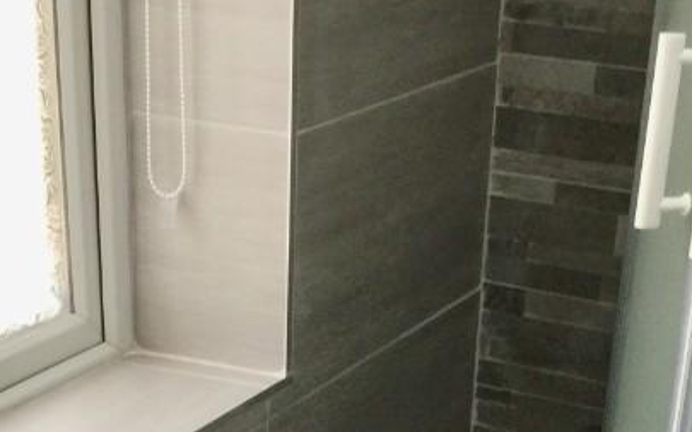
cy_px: 557
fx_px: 1565
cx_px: 328
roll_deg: -2.6
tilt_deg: -26.9
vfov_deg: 15.0
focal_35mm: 83
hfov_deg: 24.9
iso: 32
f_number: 2.4
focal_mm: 3.3
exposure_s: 1/50
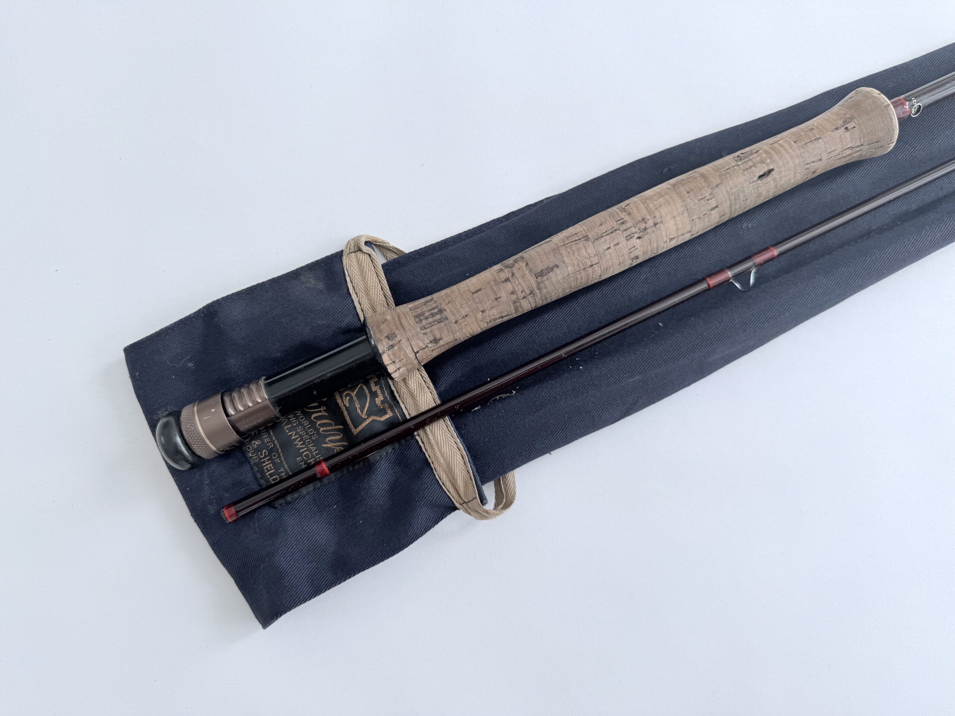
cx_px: 478
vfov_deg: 56.8
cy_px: 358
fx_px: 662
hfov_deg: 71.6
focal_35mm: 24
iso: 50
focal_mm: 6.76
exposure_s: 1/123
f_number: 1.78
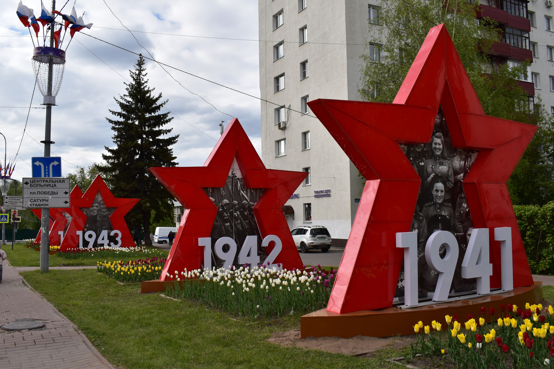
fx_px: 508
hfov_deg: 57.2
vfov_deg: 40.0
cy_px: 184
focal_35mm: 33
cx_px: 277
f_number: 11
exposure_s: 1/500
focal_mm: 22
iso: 400
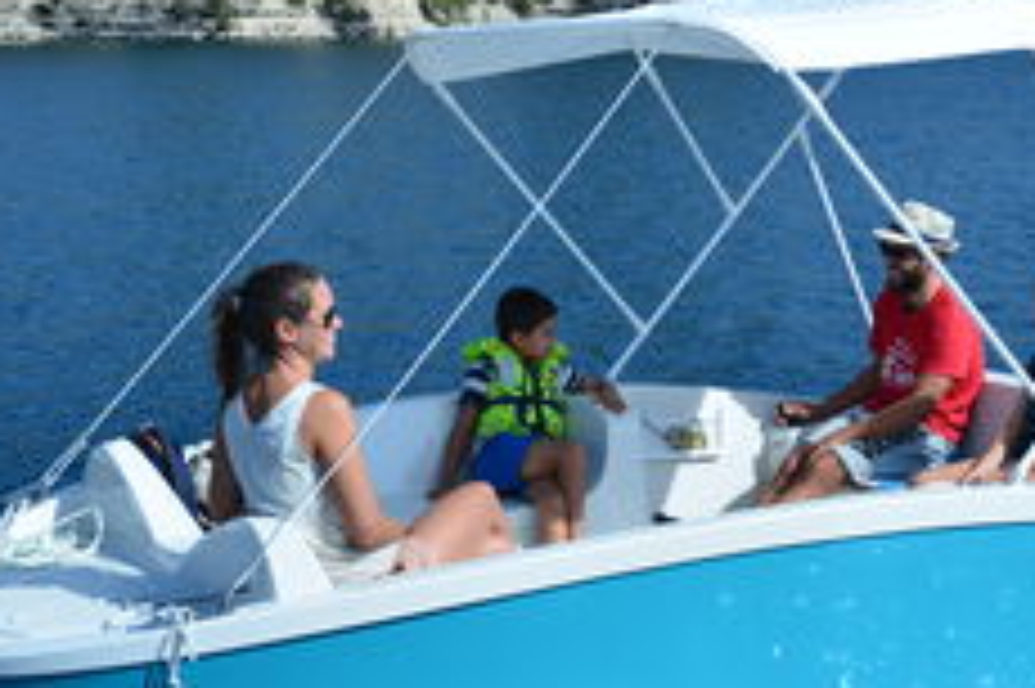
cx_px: 675
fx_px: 2183
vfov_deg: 17.9
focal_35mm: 76
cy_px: 366
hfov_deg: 26.5
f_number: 8
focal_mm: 35
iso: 200
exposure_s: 1/640
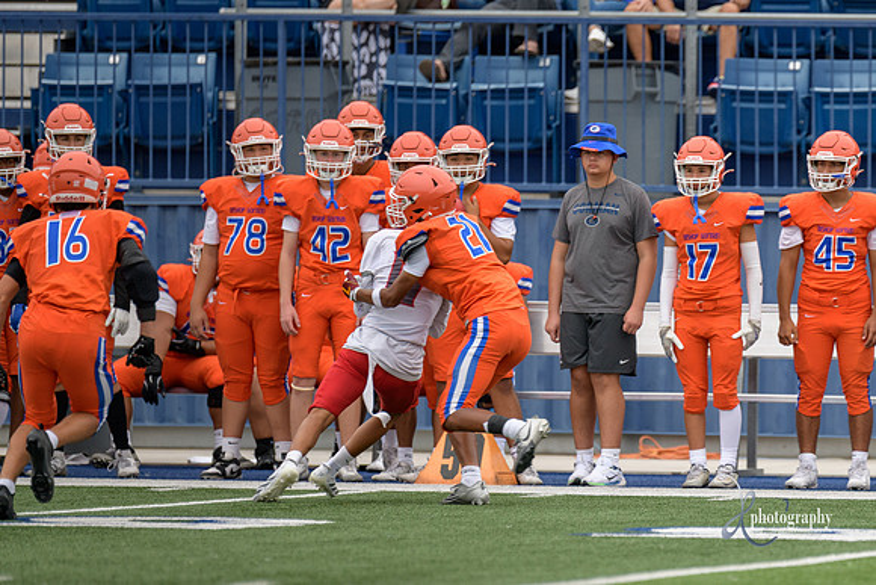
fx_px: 11217
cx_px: 748
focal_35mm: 461
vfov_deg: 3.0
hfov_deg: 4.5
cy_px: 292
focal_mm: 270
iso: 250
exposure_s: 1/800
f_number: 2.8
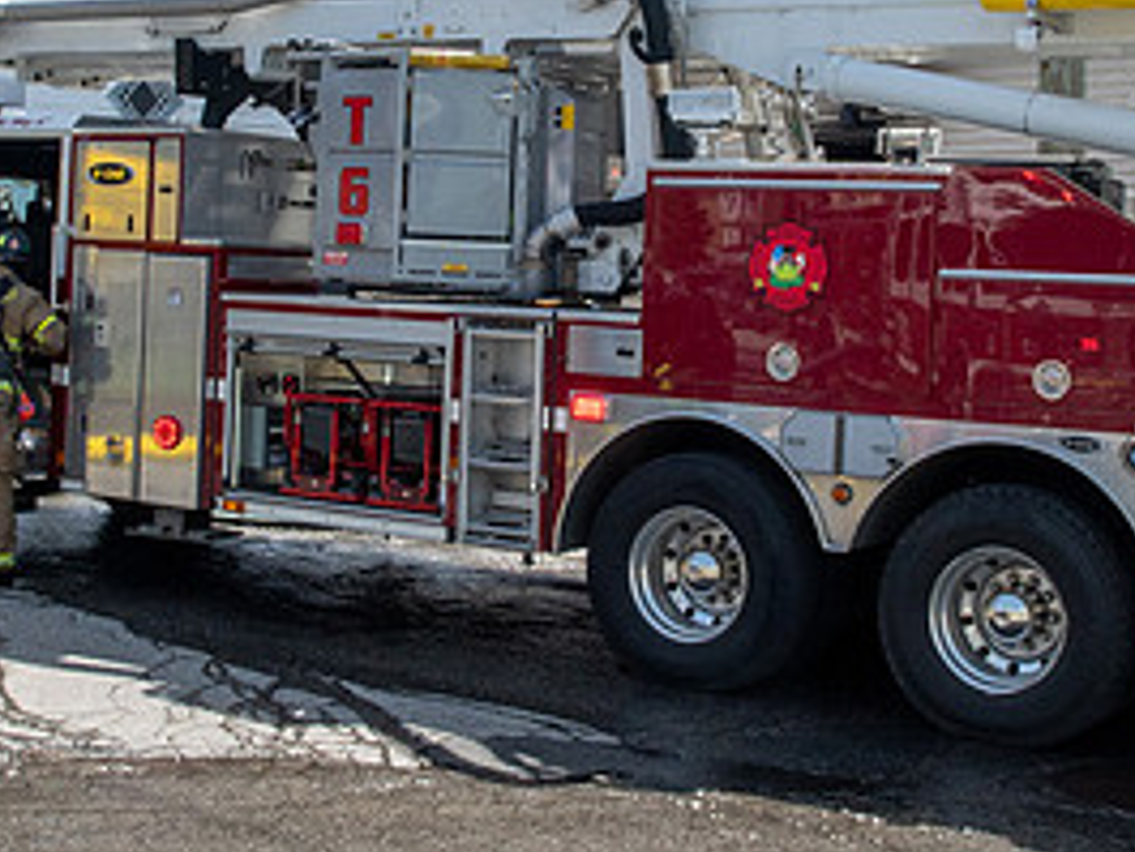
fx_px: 1935
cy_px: 246
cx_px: 605
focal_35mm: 59
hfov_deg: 32.7
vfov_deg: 24.6
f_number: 11
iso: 320
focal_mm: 16
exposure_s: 1/640
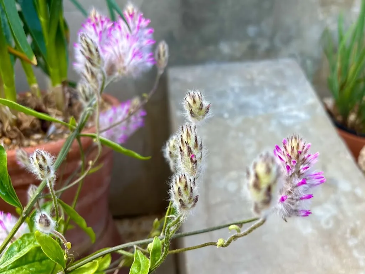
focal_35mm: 26
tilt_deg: -26.1
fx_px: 274
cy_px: 137
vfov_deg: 53.1
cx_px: 182
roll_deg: -0.2
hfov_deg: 67.3
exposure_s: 1/433
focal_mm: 5.96
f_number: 1.6
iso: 50
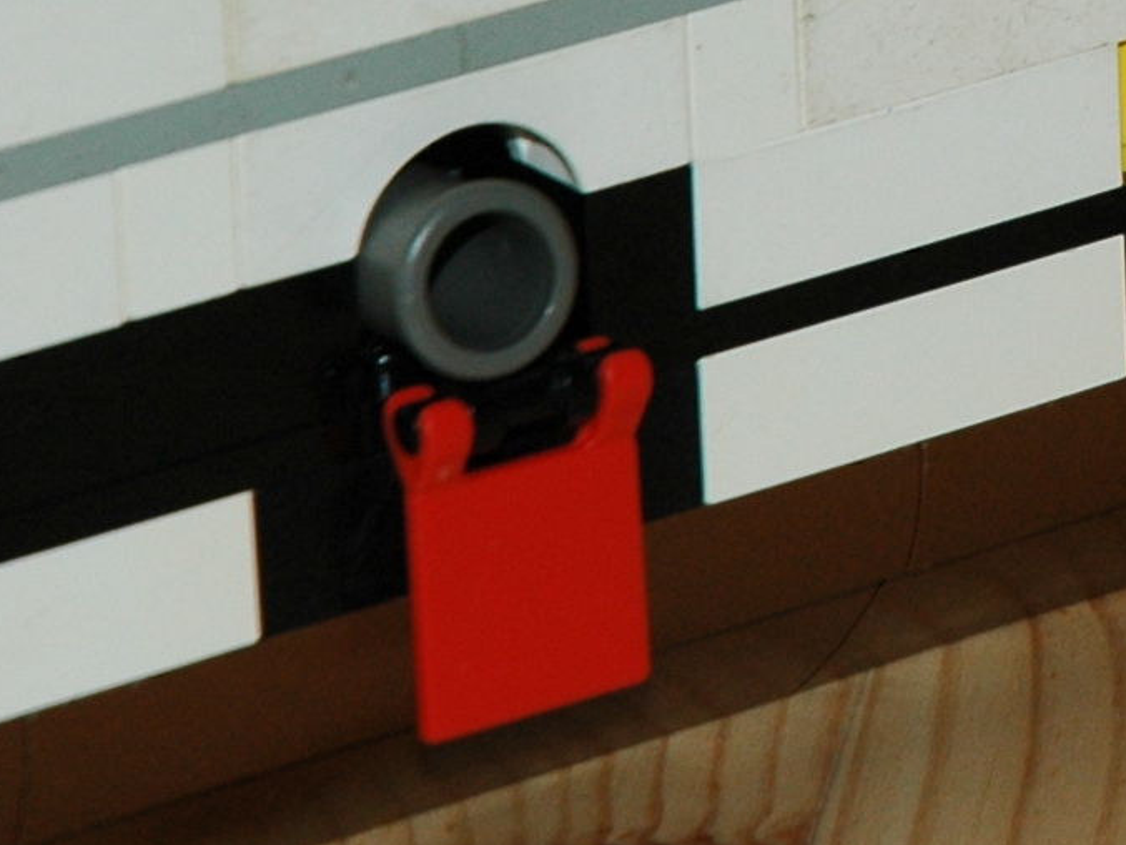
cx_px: 2144
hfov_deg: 4.4
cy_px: -639
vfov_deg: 3.3
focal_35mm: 448
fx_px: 14575
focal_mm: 70
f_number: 7.1
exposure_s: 1/125
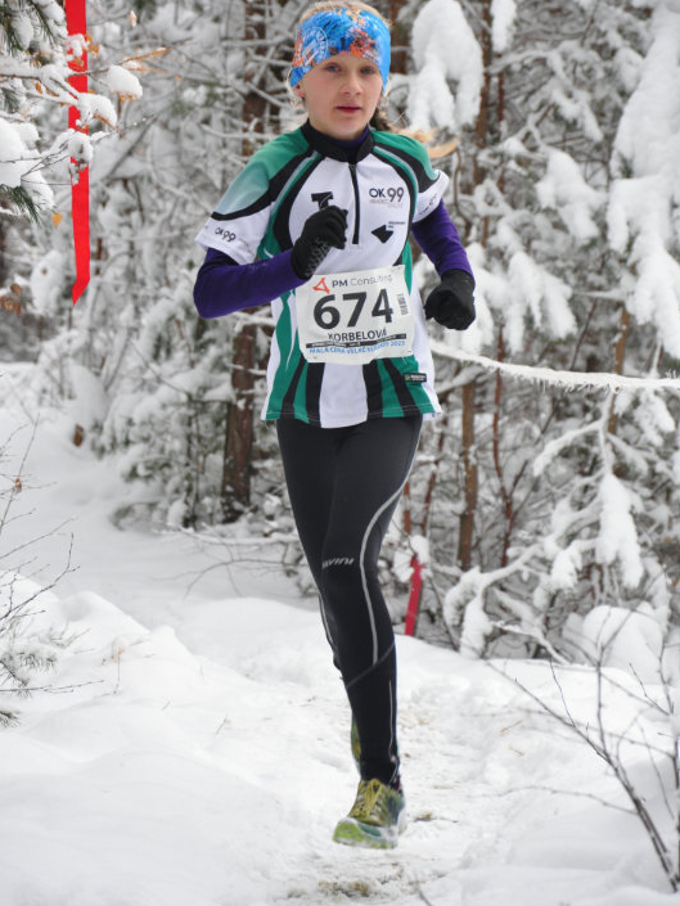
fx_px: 4492
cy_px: 419
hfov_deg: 8.7
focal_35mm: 172
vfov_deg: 11.5
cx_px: 340
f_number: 5.6
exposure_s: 1/400
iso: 800
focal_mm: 105
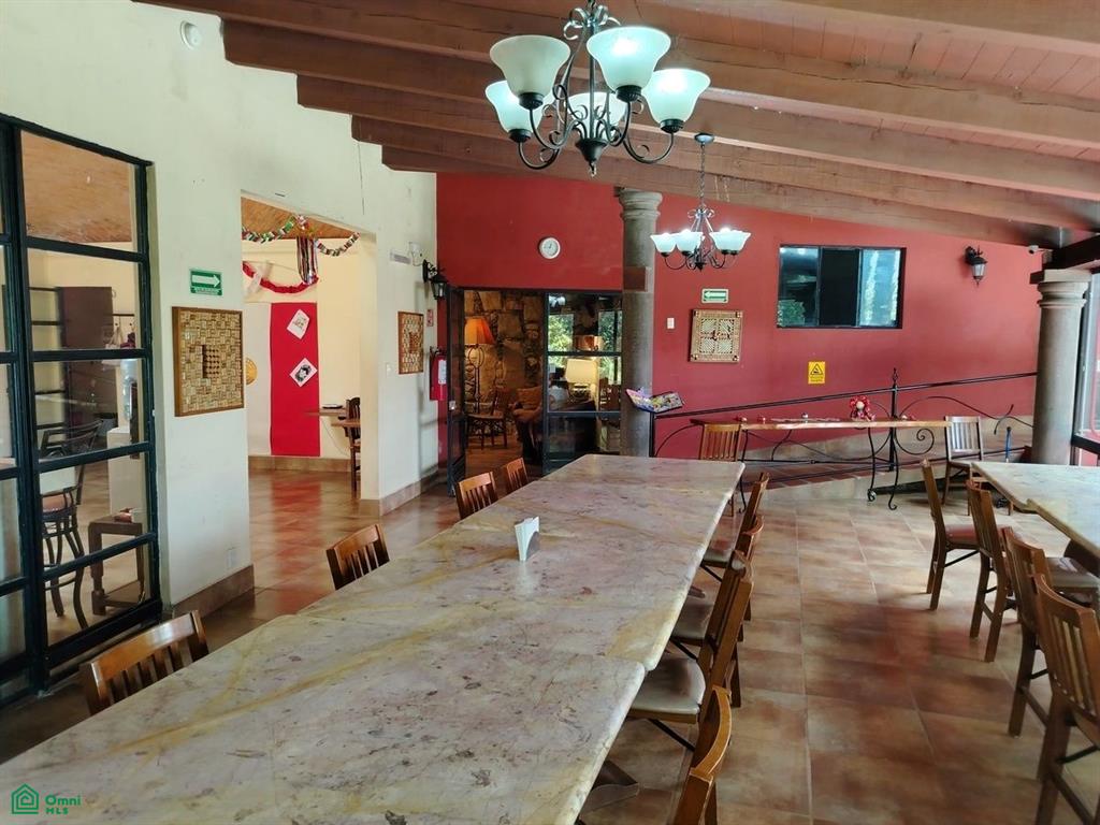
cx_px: 550
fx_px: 763
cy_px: 412
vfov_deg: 56.8
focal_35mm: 24
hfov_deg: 71.6
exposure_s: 1/50
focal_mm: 5.25
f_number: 1.75
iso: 600
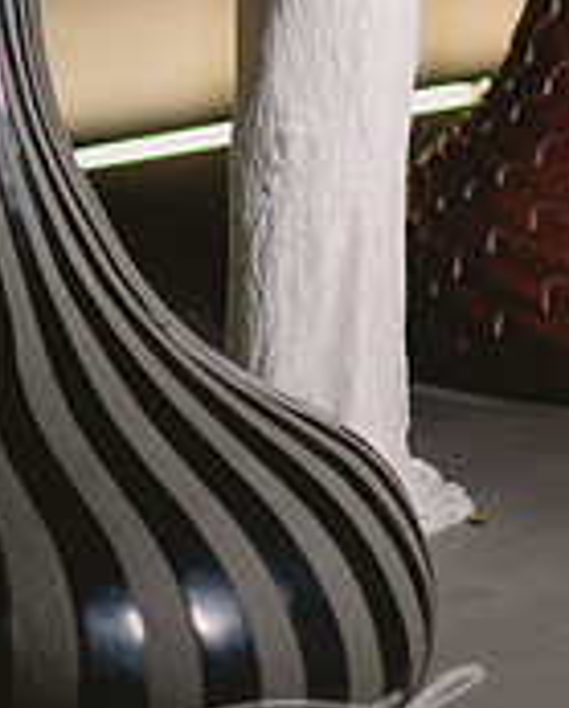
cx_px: 362
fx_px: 4346
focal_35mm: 207
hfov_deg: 7.5
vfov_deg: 9.3
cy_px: 33
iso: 250
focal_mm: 85
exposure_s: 1/100
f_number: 1.4
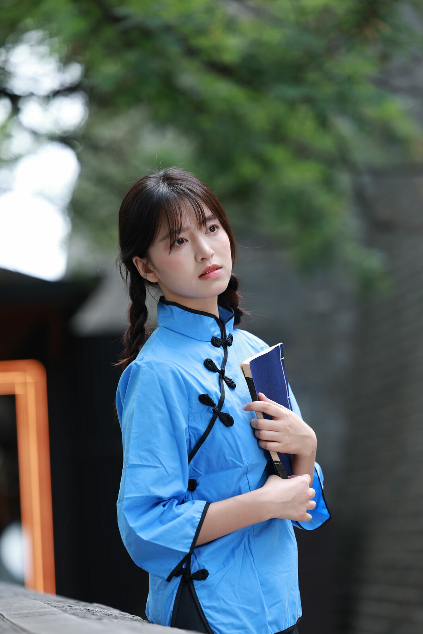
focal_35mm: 152
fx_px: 2679
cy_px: 317
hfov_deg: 9.0
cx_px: 212
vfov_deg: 13.5
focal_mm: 153
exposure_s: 1/200
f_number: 2.8
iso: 100
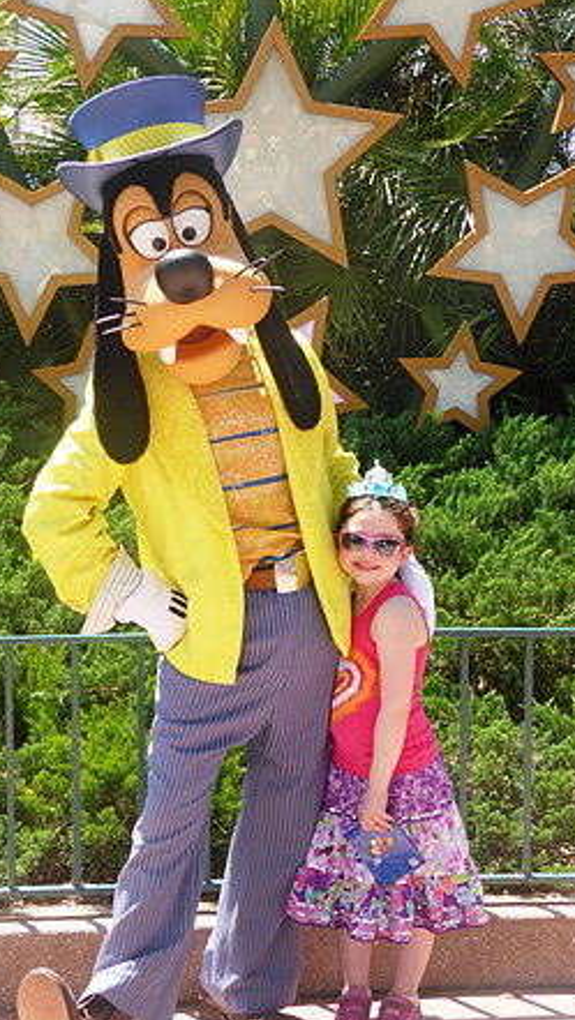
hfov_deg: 16.8
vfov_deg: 29.3
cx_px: 204
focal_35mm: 72
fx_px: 1949
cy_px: 508
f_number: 4.8
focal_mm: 11
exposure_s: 1/320
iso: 100
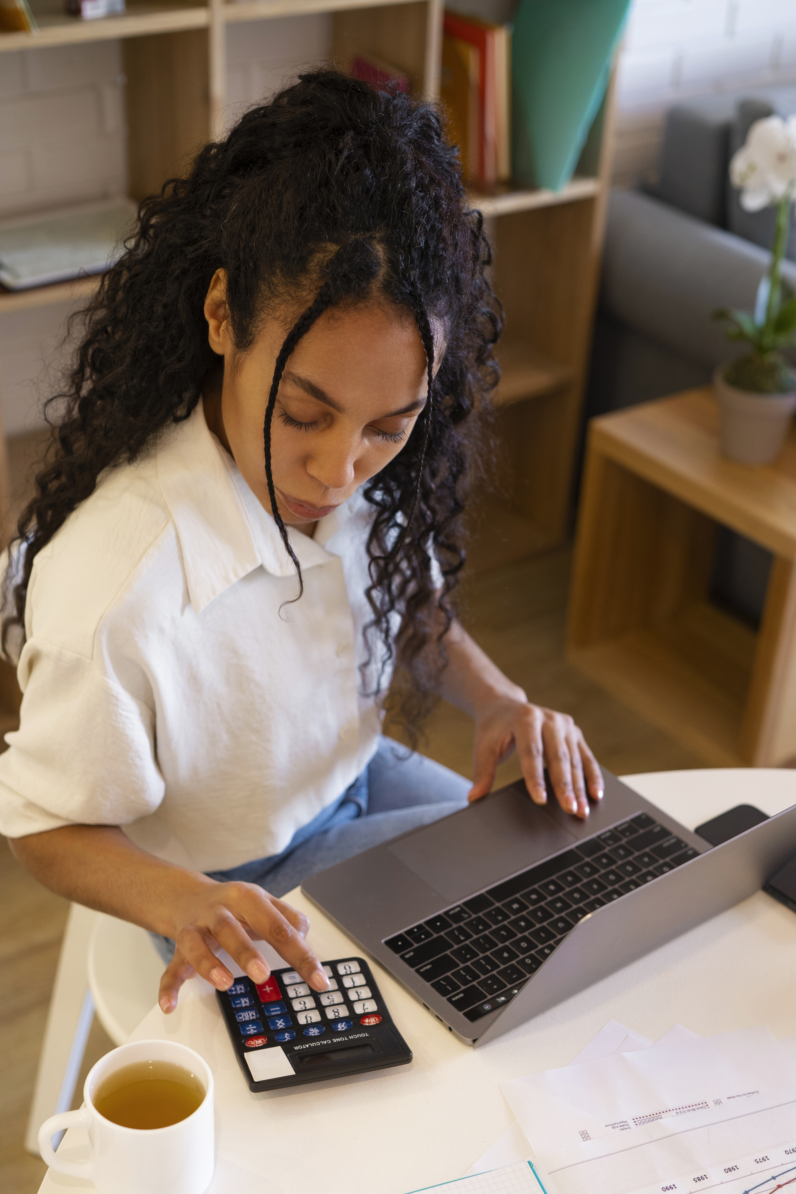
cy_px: 727
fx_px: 1658
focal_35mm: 50
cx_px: 399
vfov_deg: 39.4
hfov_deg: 27.0
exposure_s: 1/125
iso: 800
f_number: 2.8
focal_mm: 40
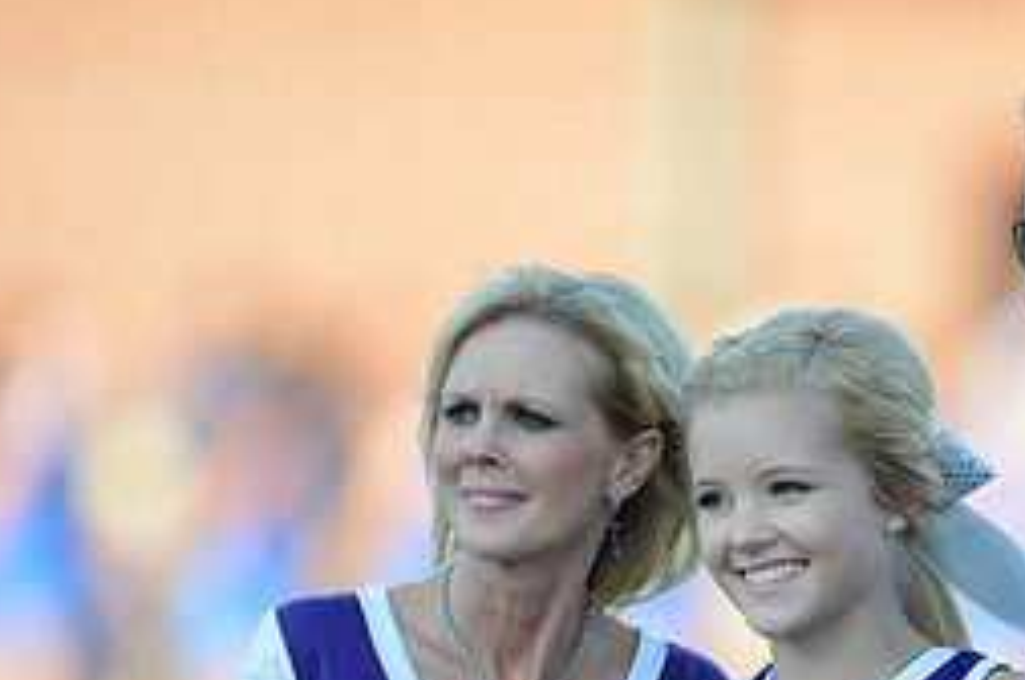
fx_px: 35857
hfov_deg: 1.6
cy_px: 749
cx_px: 1045
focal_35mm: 1261
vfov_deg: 1.1
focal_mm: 550
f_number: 4
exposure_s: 1/1250
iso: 800
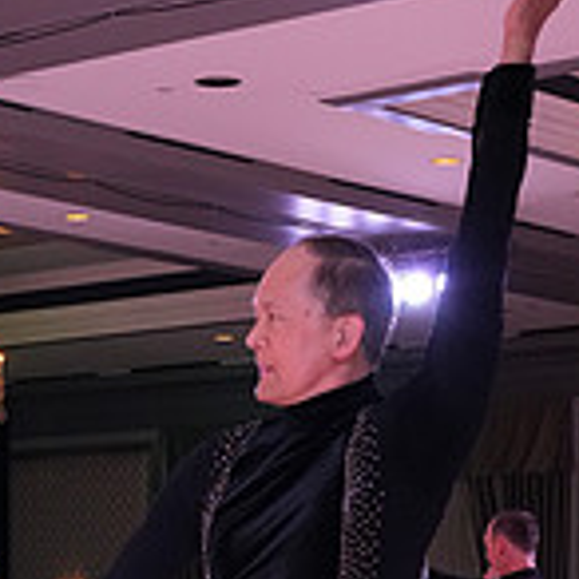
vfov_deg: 12.5
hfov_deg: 12.7
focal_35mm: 135
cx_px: -85
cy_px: 750
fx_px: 2555
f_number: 7.1
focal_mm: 40
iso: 3200
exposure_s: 1/250
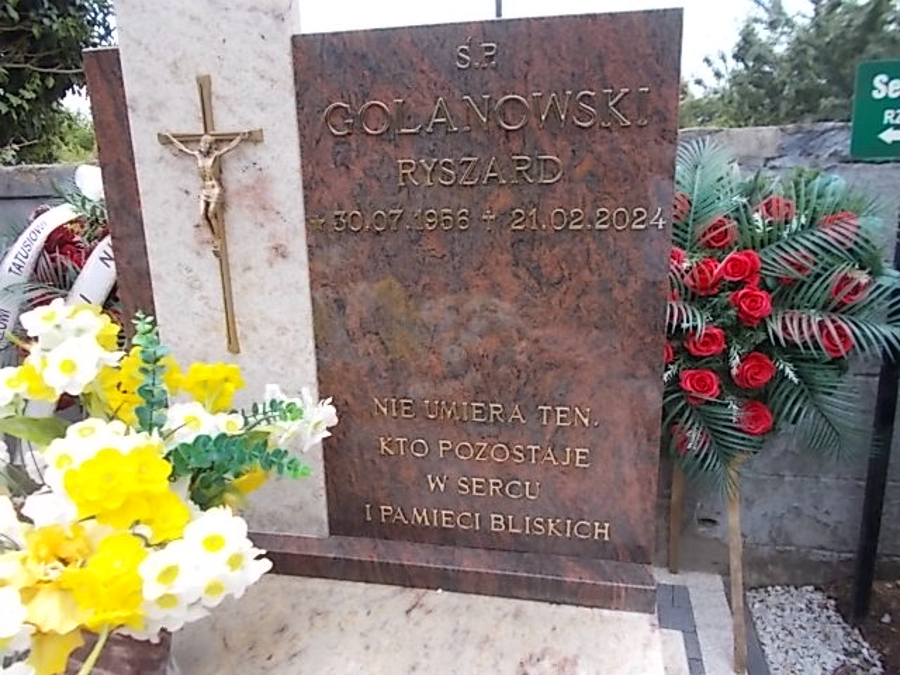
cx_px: 450
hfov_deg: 67.3
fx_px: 676
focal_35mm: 26
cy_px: 338
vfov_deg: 53.1
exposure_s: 1/200
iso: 80
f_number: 3.2
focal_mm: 4.6
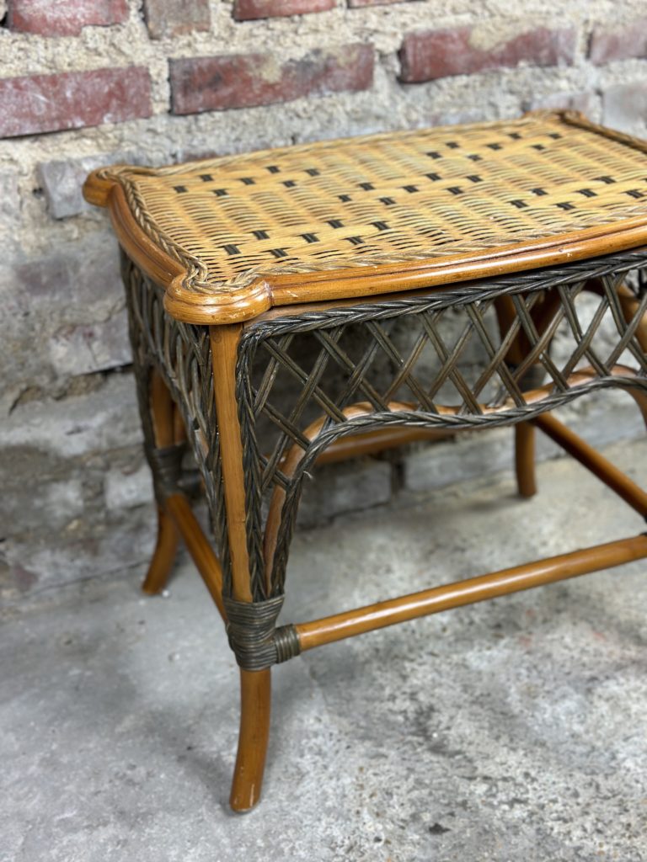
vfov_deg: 39.7
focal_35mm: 48
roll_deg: +1.8
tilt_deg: -28.0
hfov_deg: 30.3
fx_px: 1196
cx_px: 324
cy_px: 431
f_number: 1.78
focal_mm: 6.86
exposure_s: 1/50
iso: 100
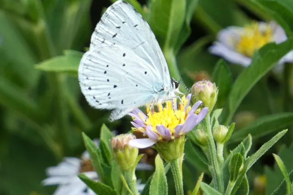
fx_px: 5093
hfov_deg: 3.3
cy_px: 88
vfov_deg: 2.2
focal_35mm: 626
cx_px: 146
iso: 400
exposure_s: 1/100
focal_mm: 107.6
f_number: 5.6
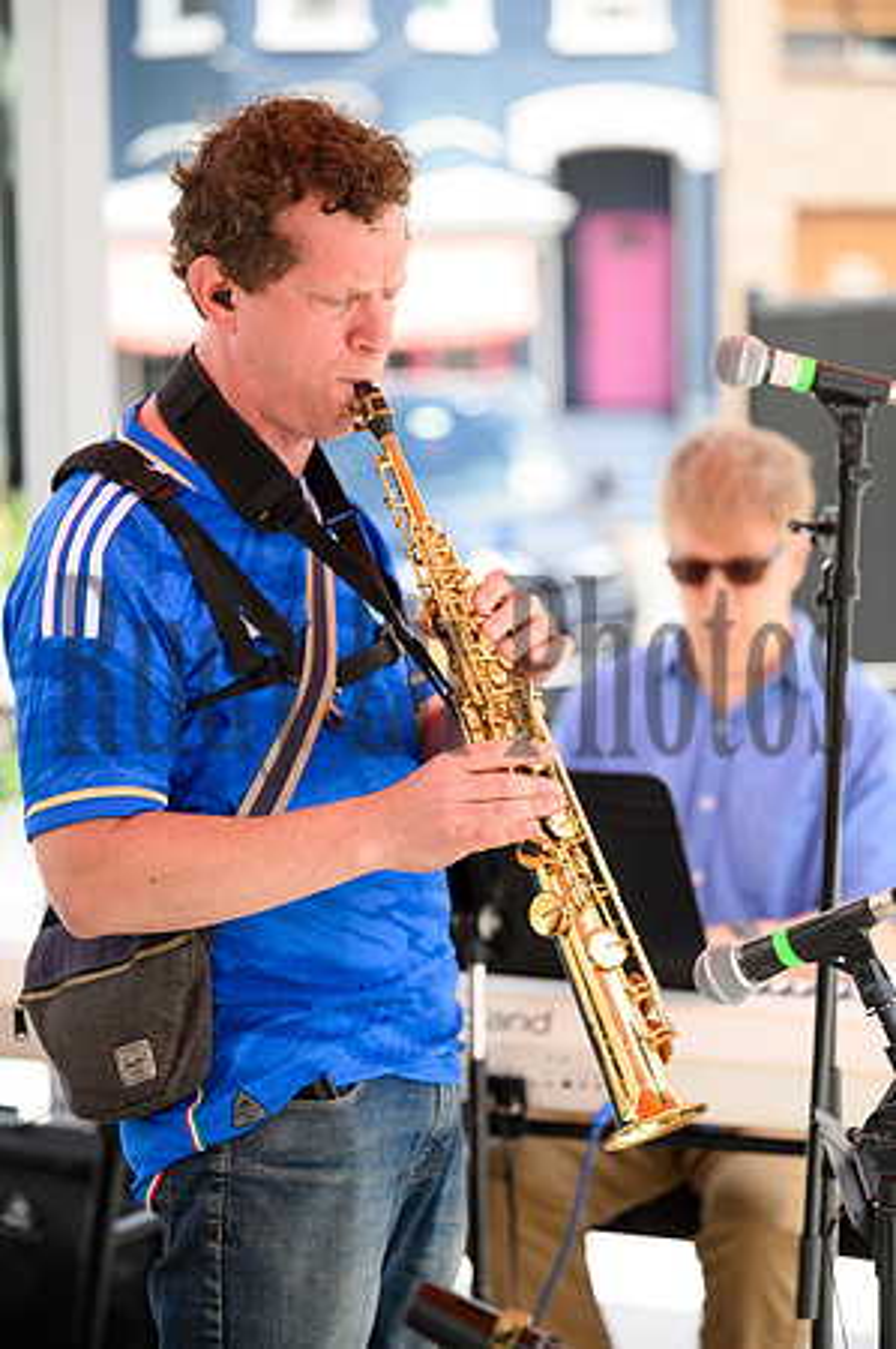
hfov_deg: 15.2
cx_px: 448
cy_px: 674
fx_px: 3368
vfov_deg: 22.6
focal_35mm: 90
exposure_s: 1/1600
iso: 400
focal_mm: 90
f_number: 2.8
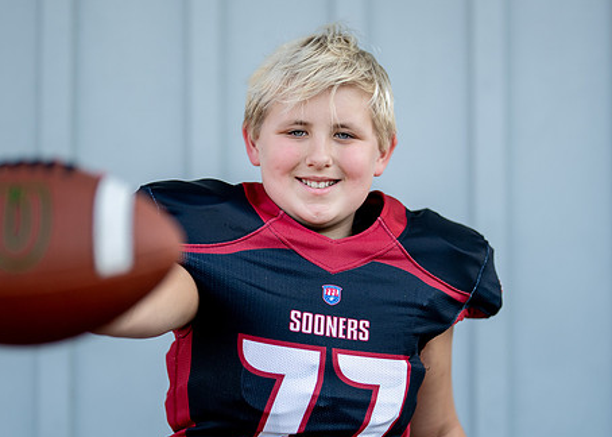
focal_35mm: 77
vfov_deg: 18.5
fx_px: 1338
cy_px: 242
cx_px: 325
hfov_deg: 25.8
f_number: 1.2
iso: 160
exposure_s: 1/2500
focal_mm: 50
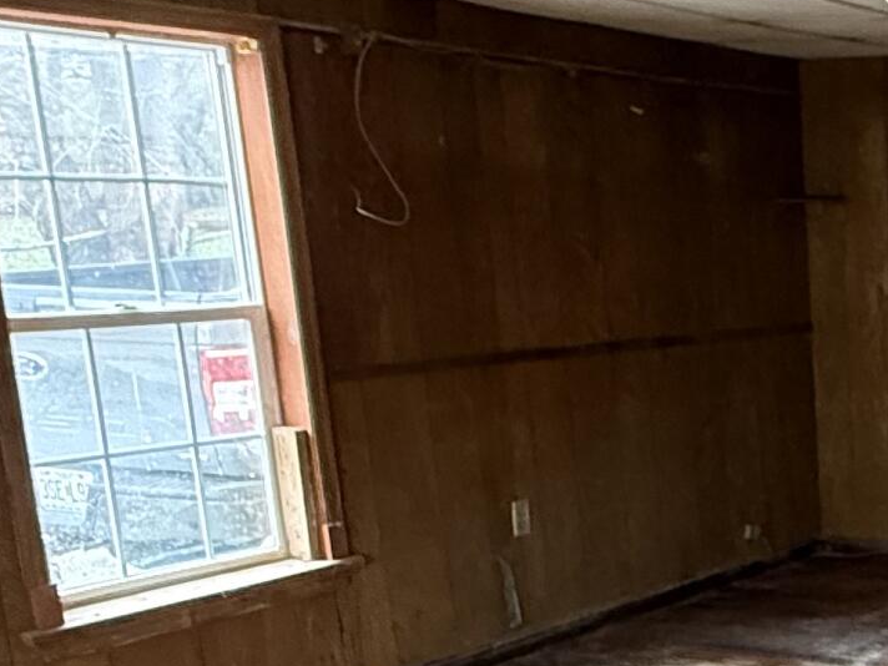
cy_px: 586
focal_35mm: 59
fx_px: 1514
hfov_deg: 27.2
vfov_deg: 24.2
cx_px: 1164
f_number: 2.2
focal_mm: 2.22
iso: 320
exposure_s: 1/64
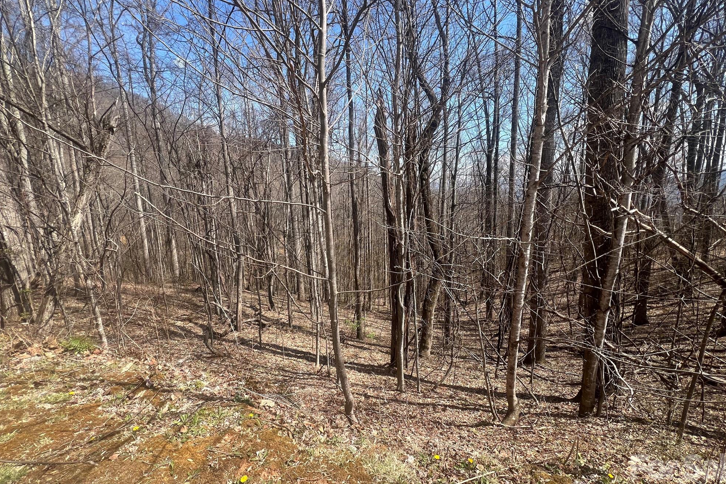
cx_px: 371
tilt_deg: -11.9
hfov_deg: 104.2
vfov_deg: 81.2
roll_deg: +1.8
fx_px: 282
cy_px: 244
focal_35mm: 14
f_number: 1.8
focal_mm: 1.57
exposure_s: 1/661
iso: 32
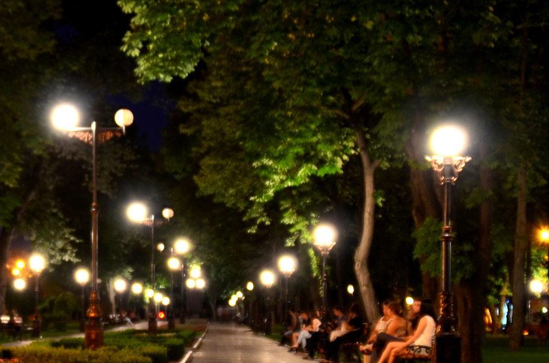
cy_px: 325
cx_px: 79
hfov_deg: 22.0
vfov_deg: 14.8
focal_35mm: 91
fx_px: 1388
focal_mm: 25
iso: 125
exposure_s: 4
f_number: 4.5
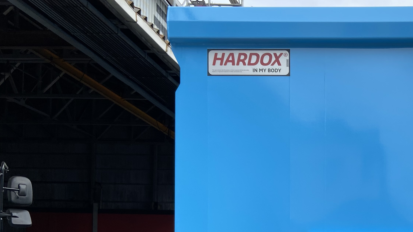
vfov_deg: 22.3
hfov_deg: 38.2
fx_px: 559
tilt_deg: +0.4
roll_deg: -0.9
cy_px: 251
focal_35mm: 51
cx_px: 362
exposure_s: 1/1016
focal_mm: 4.25
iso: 32
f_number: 1.8
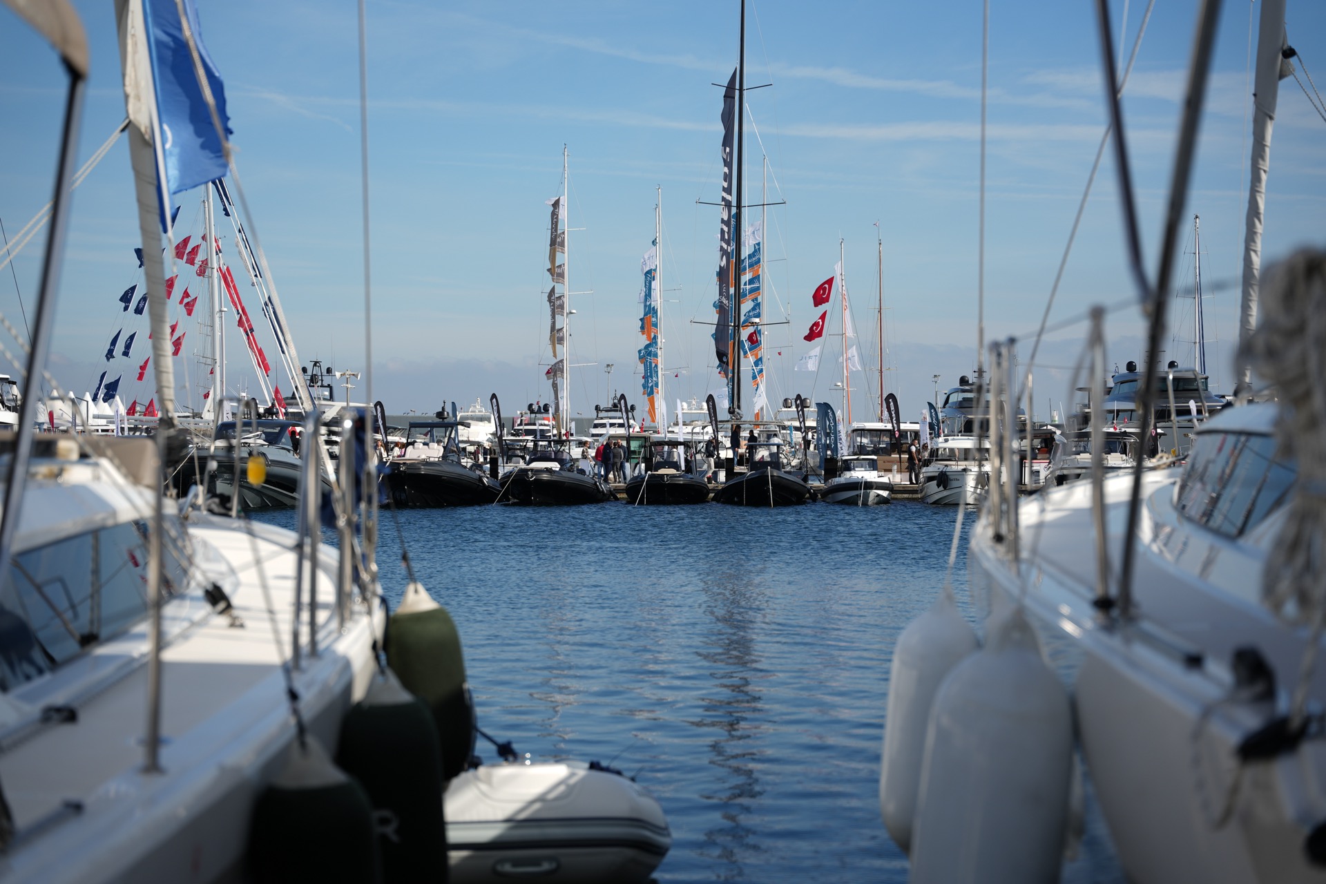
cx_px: 663
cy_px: 442
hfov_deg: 28.8
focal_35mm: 70
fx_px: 2578
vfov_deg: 19.5
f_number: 2.8
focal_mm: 70
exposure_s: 1/2000
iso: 80
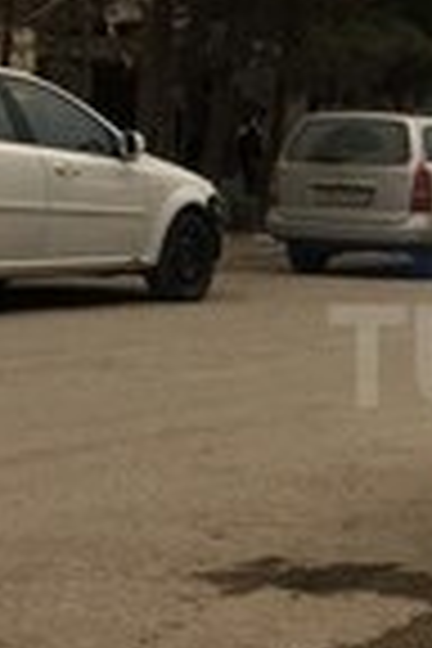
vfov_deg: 19.6
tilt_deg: -5.4
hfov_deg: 12.4
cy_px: 356
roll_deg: -2.4
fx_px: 1872
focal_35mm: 104
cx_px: 675
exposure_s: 1/100
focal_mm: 4.15
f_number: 2.2
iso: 40
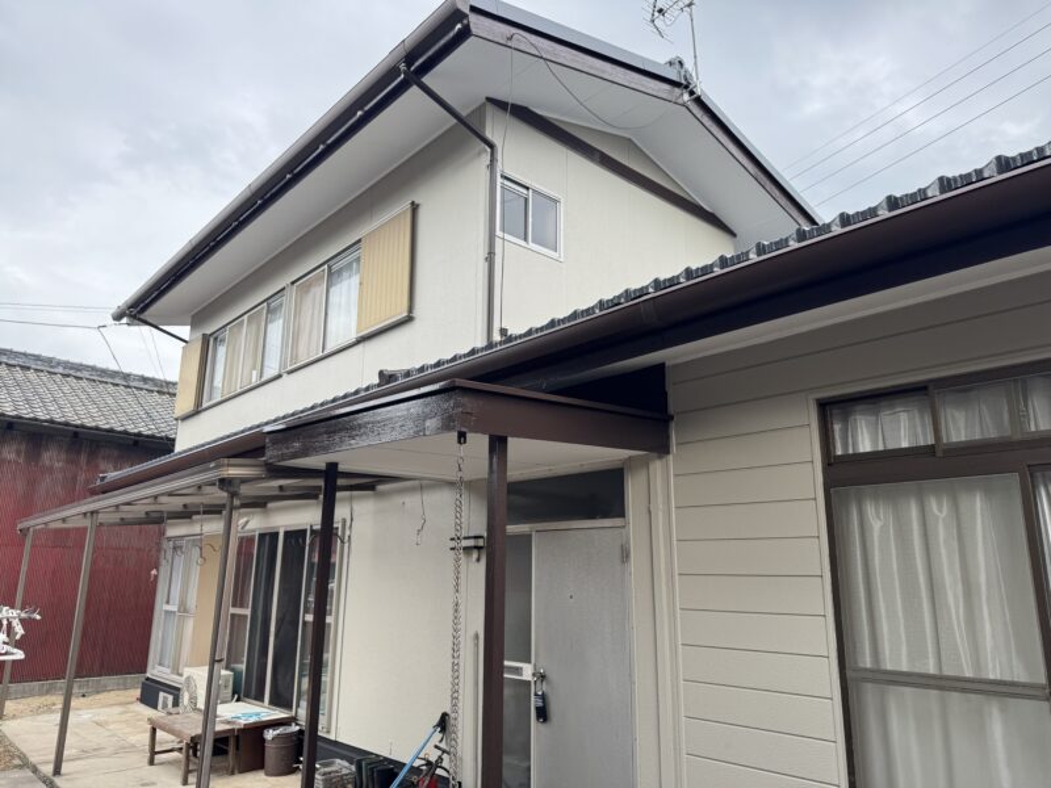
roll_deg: -0.9
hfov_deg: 71.6
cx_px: 526
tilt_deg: +13.8
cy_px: 394
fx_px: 729
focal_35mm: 24
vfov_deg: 56.8
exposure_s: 1/995
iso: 80
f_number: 1.78
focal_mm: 6.76
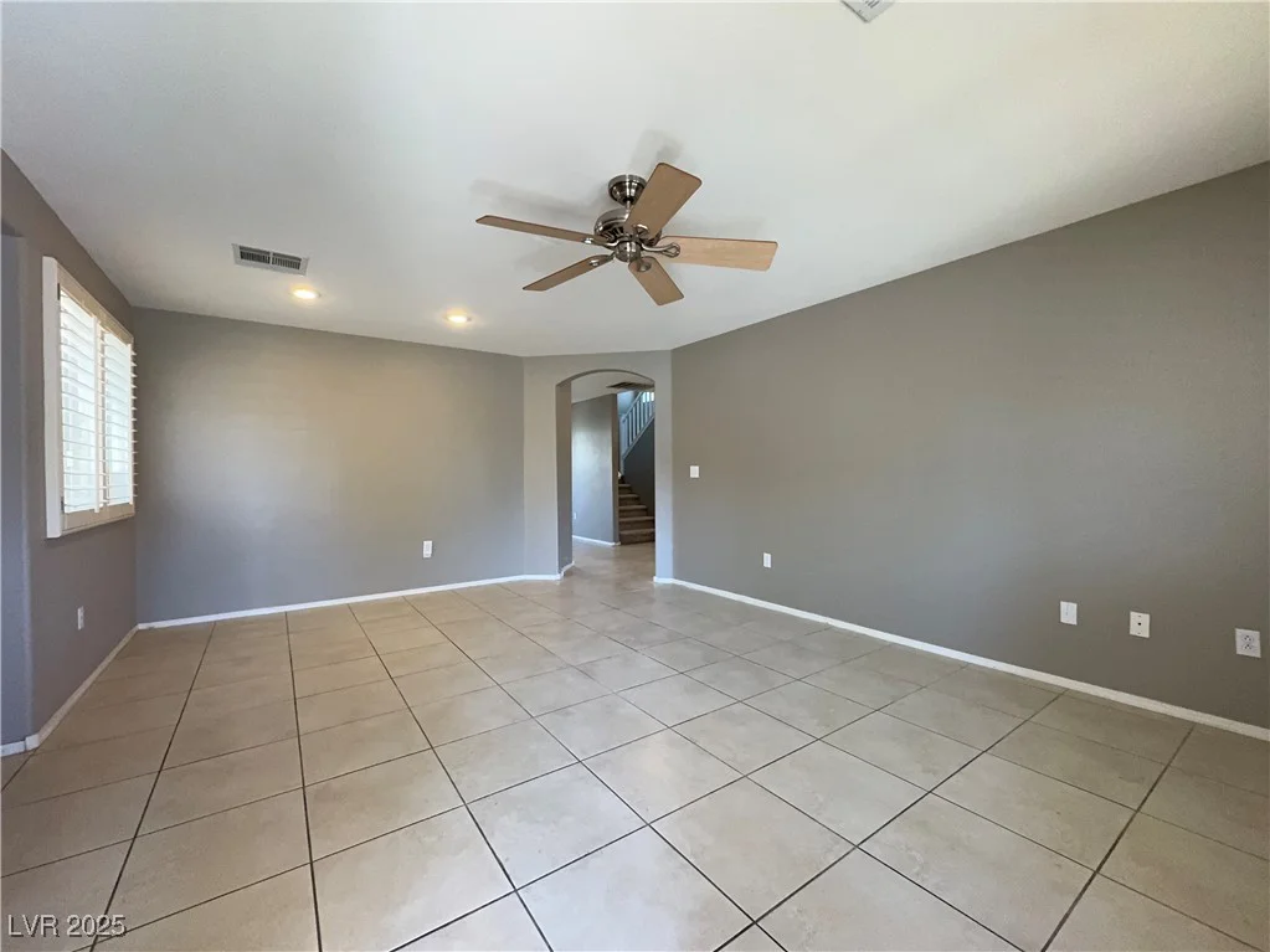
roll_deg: -0.2
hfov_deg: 102.1
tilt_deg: -0.8
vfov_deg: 85.7
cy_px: 476
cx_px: 635
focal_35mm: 14
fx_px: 514
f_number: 2.2
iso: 200
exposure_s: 1/120
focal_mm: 2.22
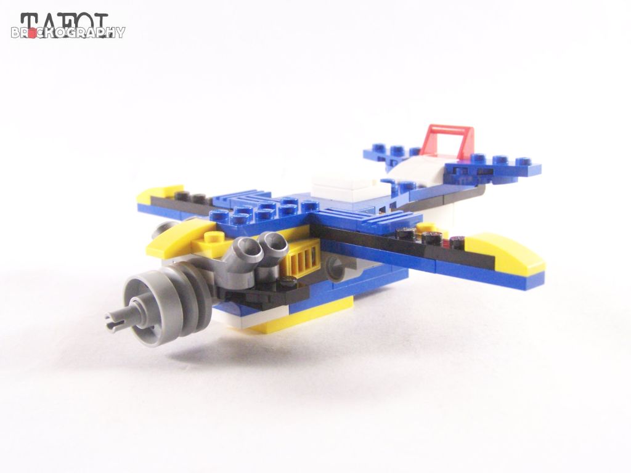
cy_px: 236
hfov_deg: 37.5
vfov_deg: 28.6
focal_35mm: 51
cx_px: 316
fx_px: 930
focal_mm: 8.5
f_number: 3.2
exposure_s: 1/60
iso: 400
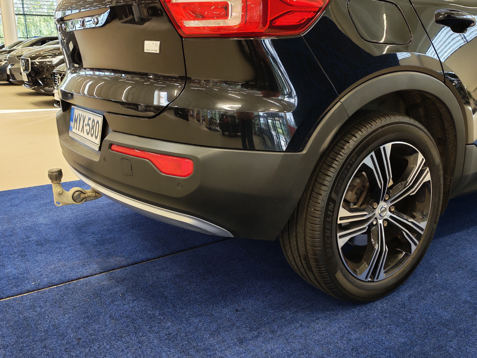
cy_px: 179
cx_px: 238
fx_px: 455
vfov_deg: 42.9
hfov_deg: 55.4
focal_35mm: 33
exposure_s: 1/100
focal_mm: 6.12
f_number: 1.9
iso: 500
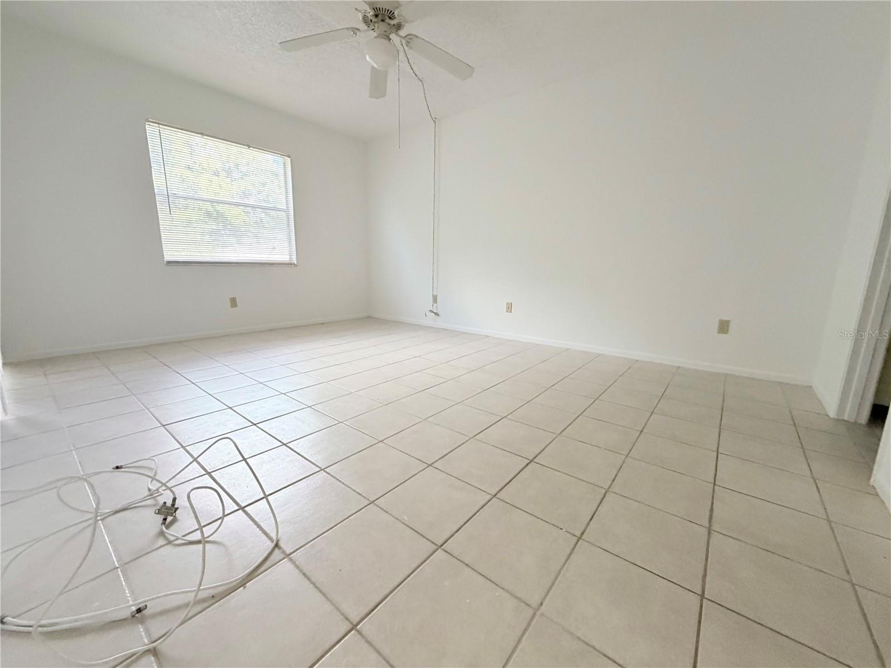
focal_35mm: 14
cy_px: 334
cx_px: 446
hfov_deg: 102.1
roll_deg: -0.7
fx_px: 360
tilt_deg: -11.7
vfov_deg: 85.7
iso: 320
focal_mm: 2.22
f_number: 2.2
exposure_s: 1/104
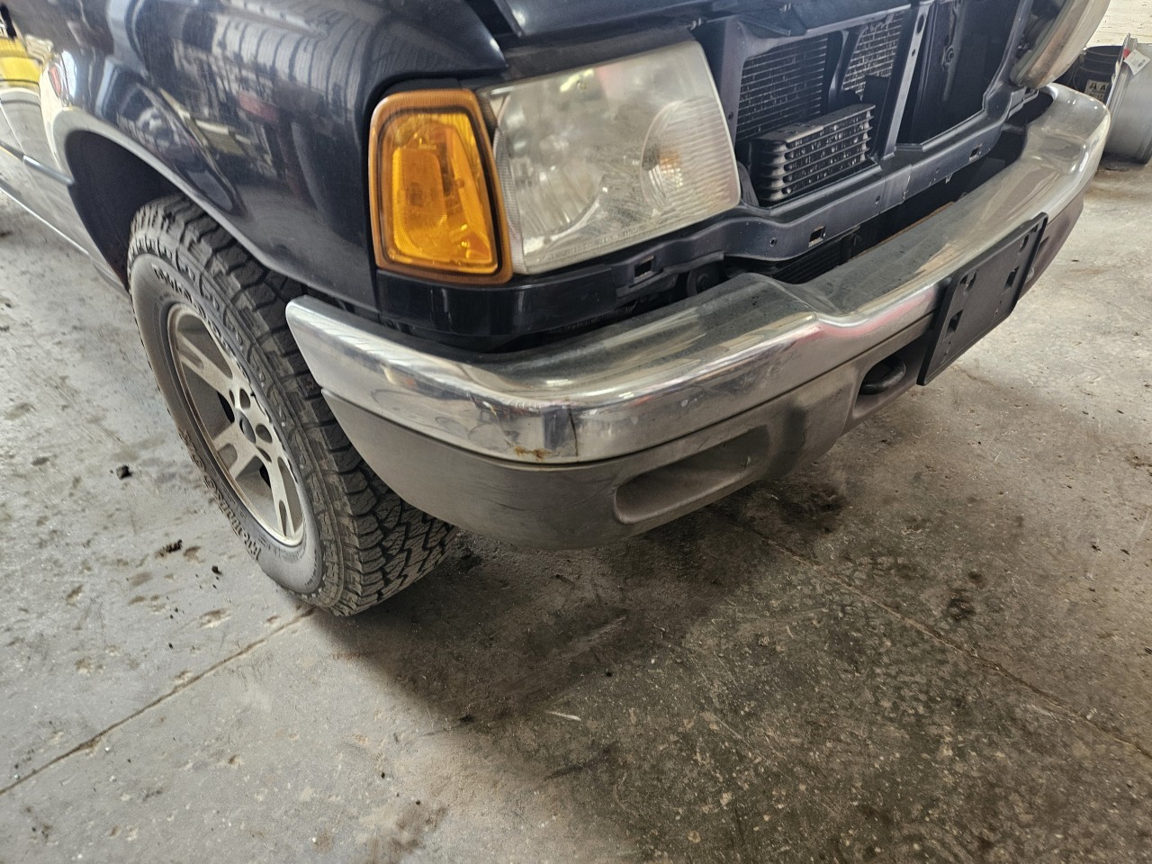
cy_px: 432
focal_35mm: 23
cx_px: 576
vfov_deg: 58.9
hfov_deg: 73.9
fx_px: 765
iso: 125
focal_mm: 5.4
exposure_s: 1/70
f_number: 1.8
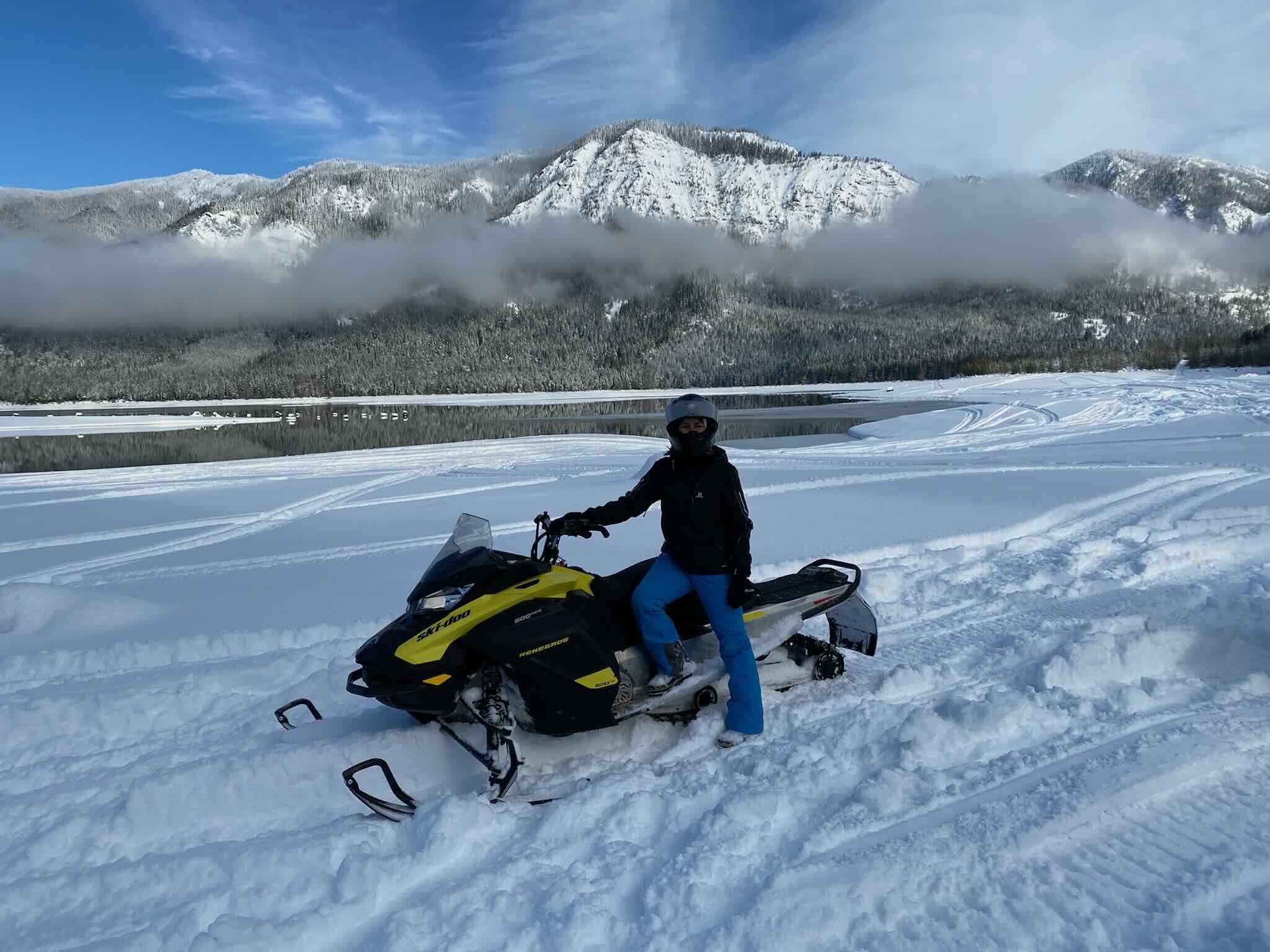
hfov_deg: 67.3
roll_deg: +1.2
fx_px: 954
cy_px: 476
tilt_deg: -5.1
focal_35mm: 26
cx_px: 635
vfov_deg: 53.1
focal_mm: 4.25
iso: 32
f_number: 1.8
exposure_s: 1/3125
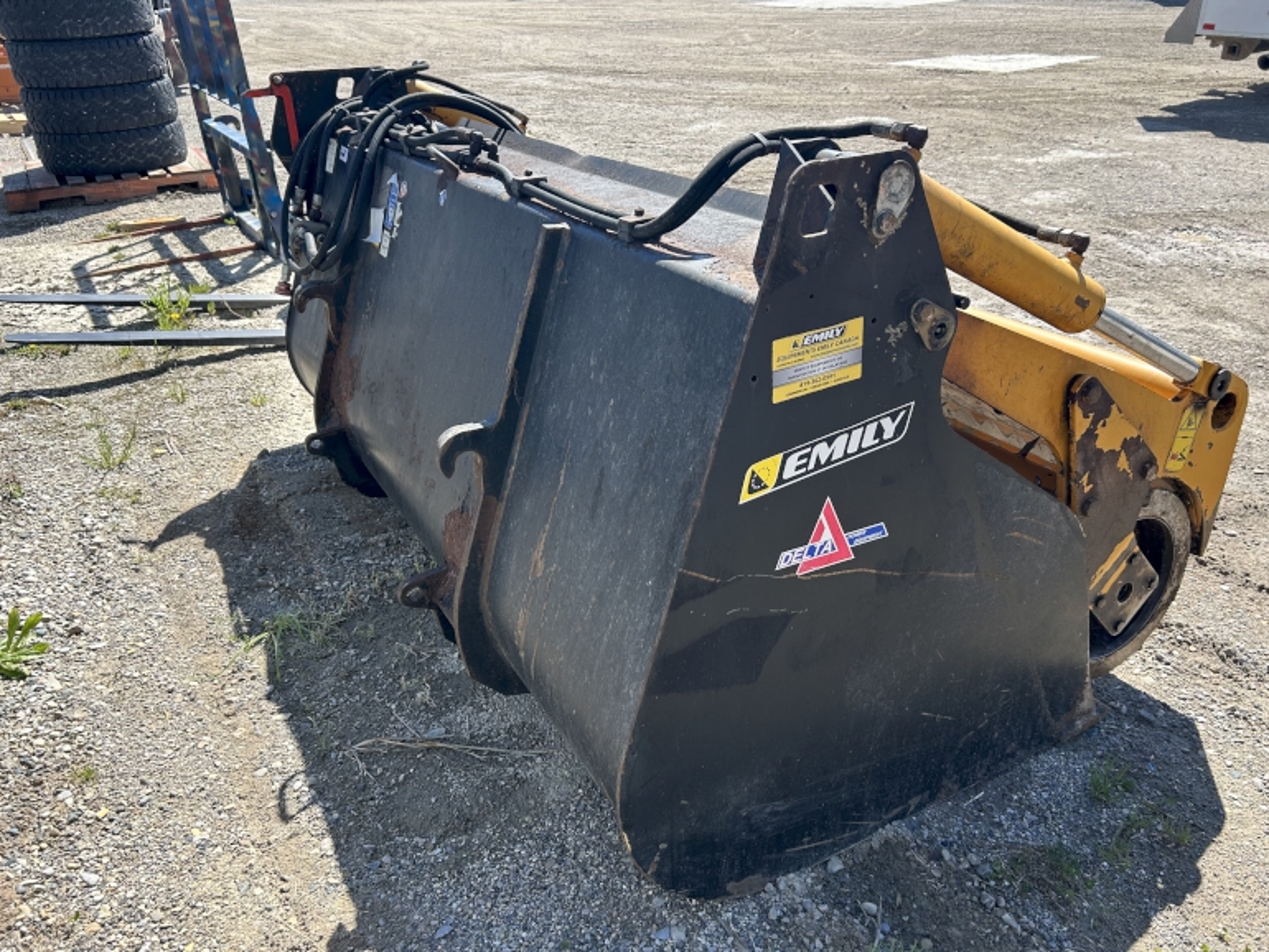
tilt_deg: -26.9
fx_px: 990
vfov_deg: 51.4
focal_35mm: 27
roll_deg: +1.3
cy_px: 474
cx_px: 649
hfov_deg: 65.3
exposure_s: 1/1597
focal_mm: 5.7
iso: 50
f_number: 1.5
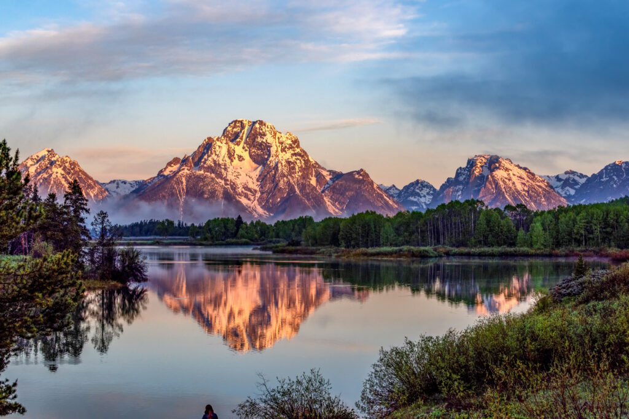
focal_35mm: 70
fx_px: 1223
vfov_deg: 19.5
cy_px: 210
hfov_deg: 28.8
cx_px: 314
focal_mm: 70
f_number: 13
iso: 200
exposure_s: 1/200
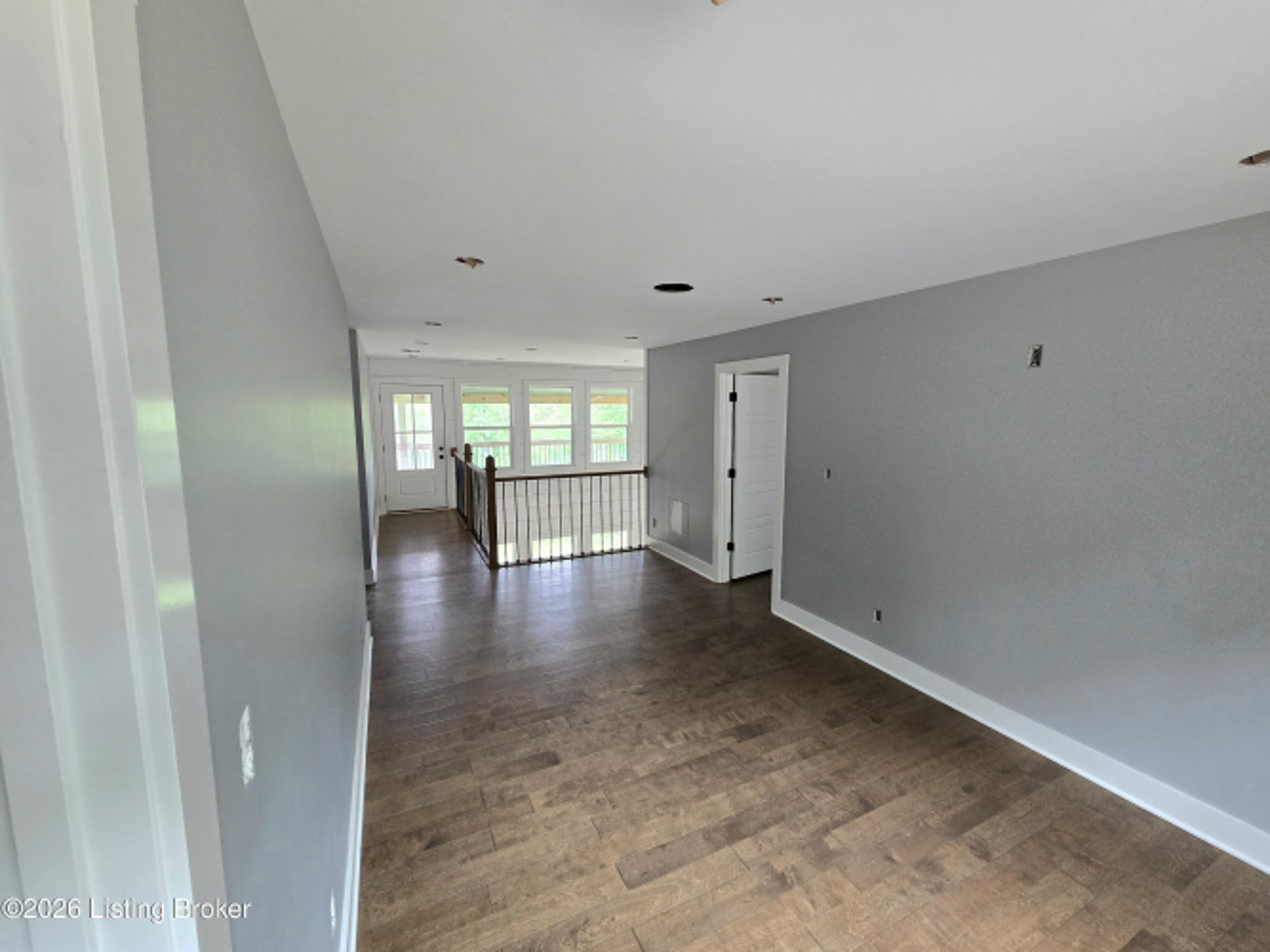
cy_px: 476
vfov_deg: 89.9
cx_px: 635
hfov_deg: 106.2
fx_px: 477
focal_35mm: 13
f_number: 2.2
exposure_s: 1/60.2
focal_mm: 2.2
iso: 400
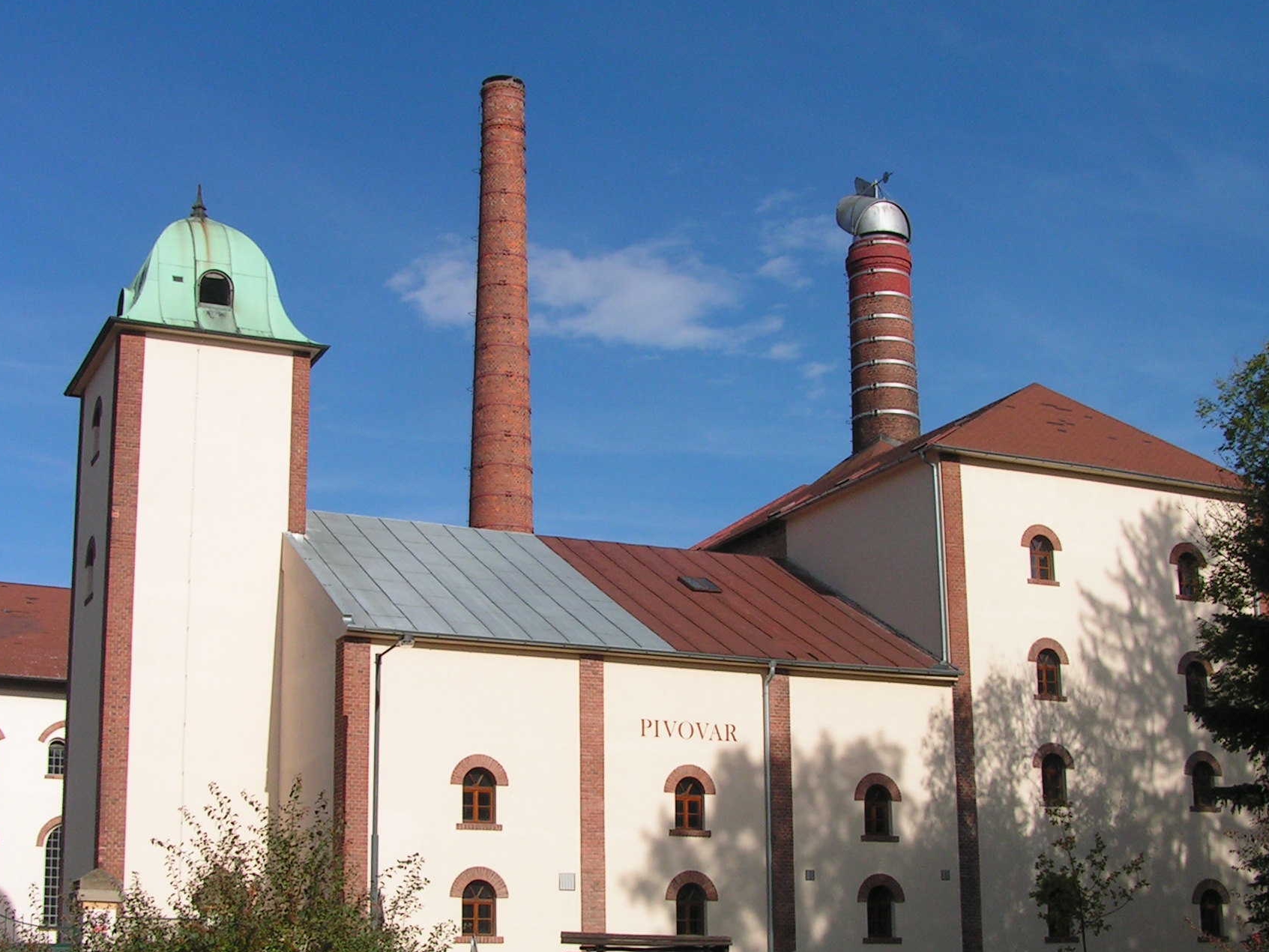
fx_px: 1870
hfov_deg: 37.5
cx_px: 651
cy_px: 585
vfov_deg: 28.5
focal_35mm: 51
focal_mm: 6.3
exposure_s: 1/640
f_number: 5.6
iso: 50
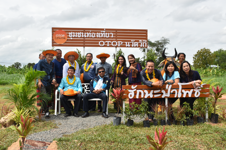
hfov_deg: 55.1
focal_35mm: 34
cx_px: 113
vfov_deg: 38.4
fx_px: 217
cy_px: 75
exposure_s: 1/200
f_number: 10
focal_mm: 23
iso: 100
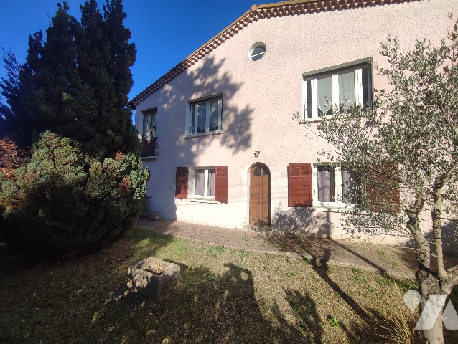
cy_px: 172
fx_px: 212
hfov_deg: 94.4
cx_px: 229
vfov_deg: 78.2
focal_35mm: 16
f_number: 2.2
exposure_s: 1/1486
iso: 50
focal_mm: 1.65
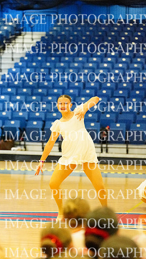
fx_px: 962
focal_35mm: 140
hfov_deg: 8.7
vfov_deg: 15.3
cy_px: 150
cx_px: 47
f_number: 2.8
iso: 25600
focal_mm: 110
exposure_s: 1/1600
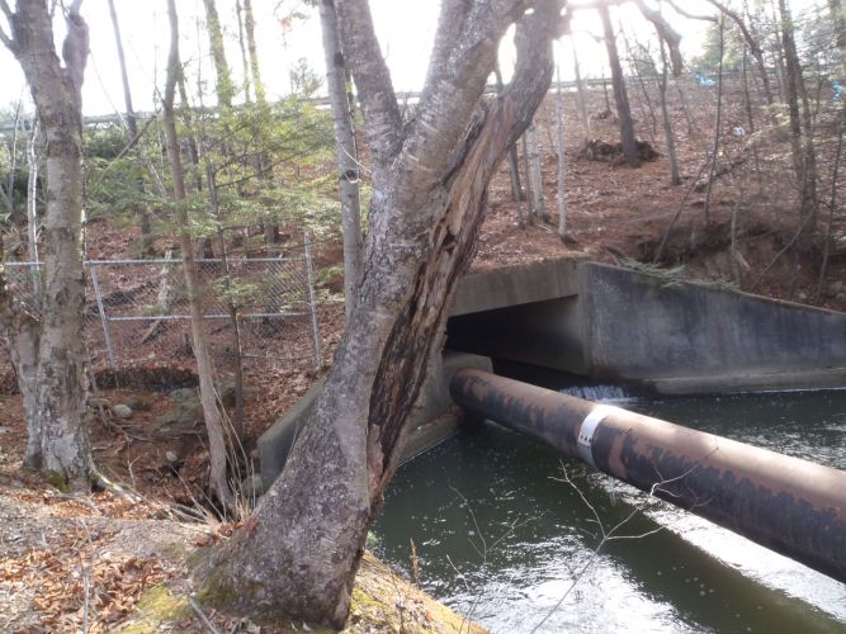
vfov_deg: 49.7
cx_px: 423
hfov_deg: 63.5
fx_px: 684
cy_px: 317
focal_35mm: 28
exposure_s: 1/60
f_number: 3.5
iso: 80
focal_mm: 5
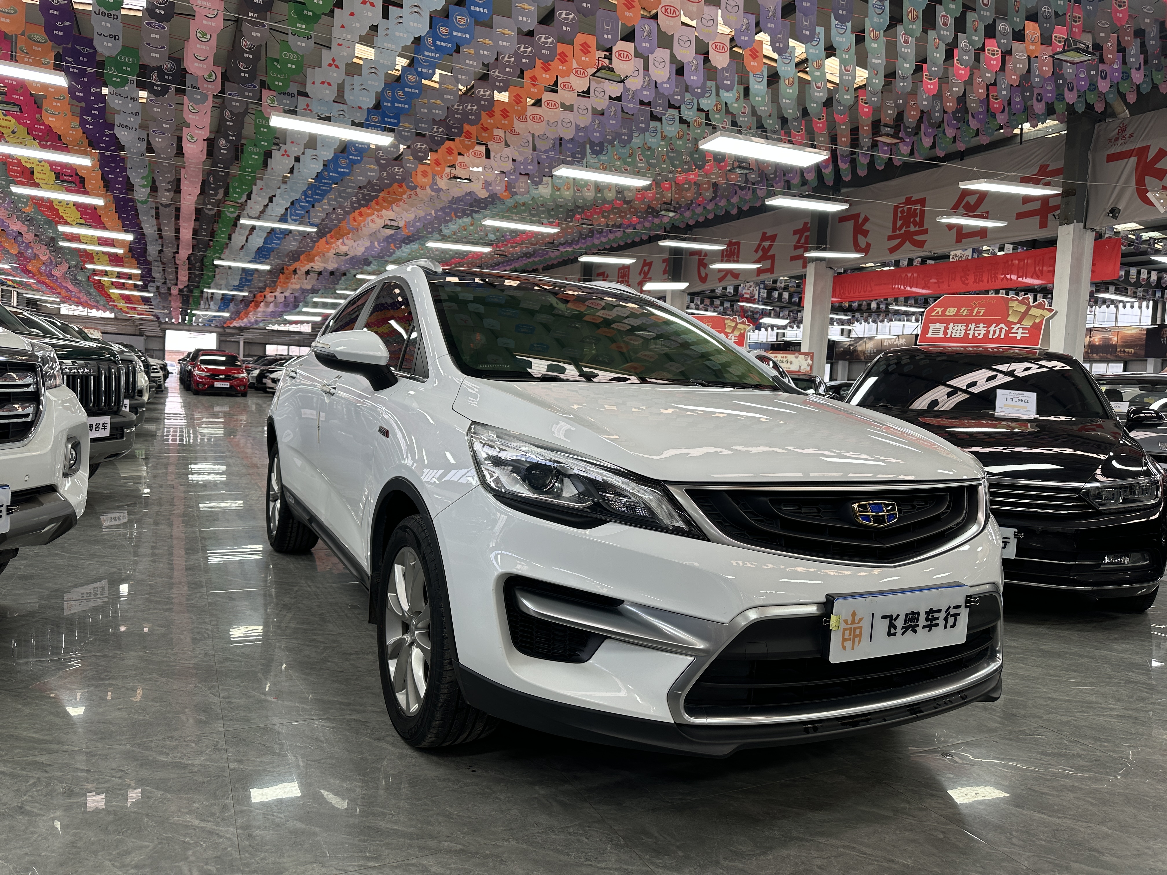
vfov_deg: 56.8
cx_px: 584
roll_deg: -2.8
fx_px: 809
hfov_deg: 71.6
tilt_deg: -3.2
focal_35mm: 24
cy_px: 438
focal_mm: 6.86
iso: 80
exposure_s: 1/121
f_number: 1.78
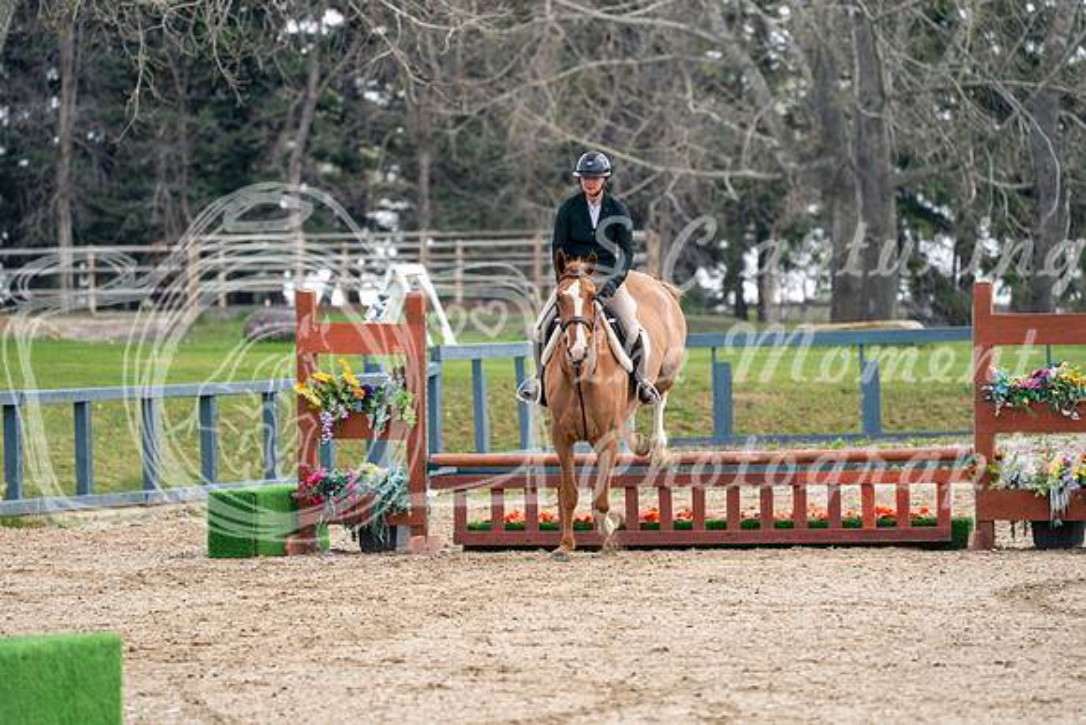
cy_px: 362
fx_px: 9414
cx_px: 543
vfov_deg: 4.4
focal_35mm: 312
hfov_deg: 6.6
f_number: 5.6
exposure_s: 1/320
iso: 160
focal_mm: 312
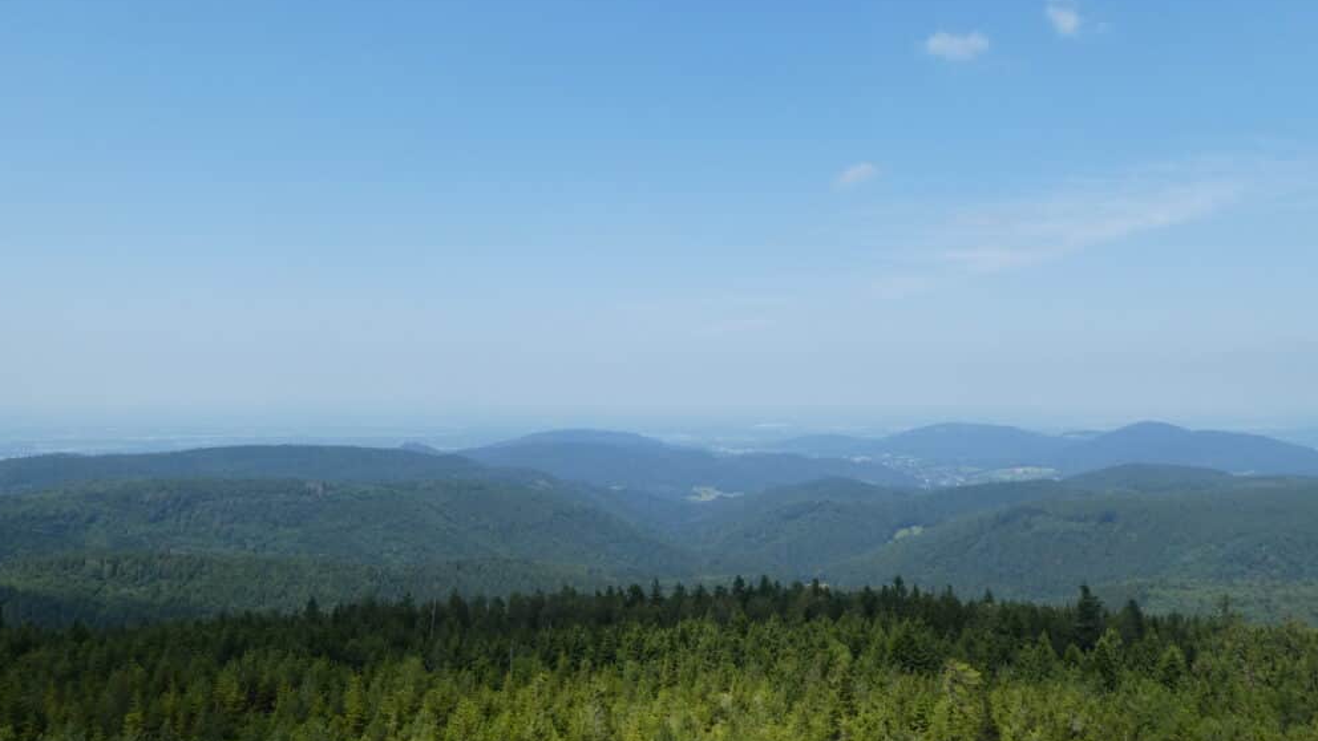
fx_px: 944
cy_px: 373
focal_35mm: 27
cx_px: 659
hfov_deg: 69.9
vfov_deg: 42.9
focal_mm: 4.3
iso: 80
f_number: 3.3
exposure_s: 1/800
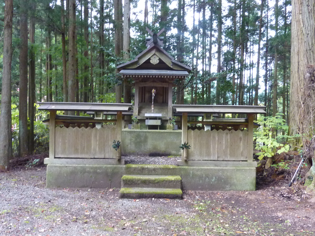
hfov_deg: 56.8
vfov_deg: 44.2
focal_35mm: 32
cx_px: 158
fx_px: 291
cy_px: 118
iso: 320
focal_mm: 4.1
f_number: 3.3
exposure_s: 1/30
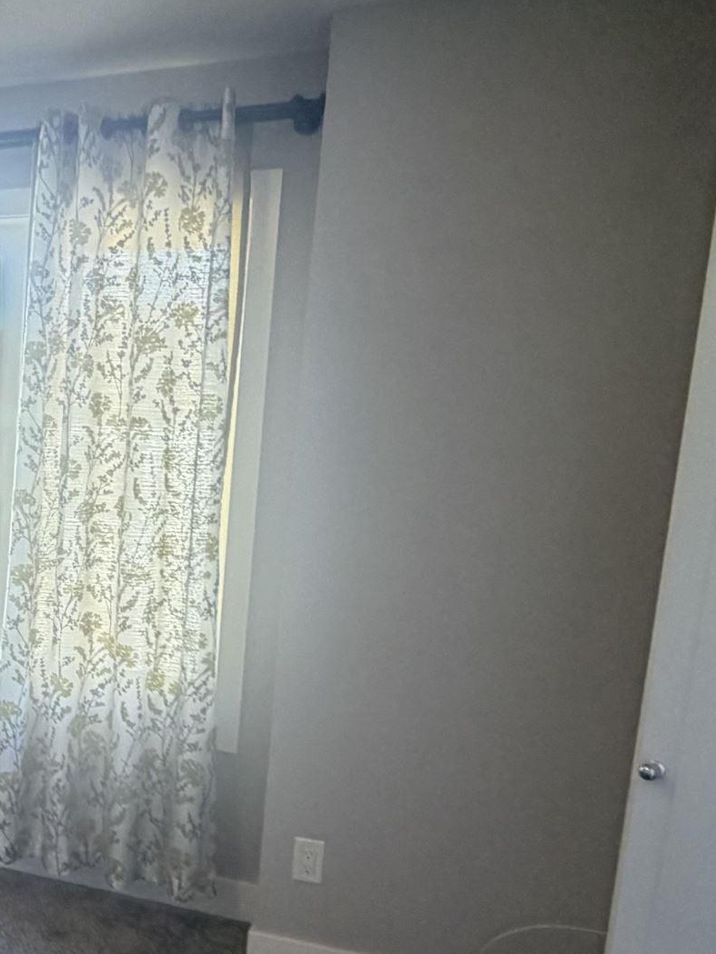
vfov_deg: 45.2
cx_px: -81
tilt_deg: -9.4
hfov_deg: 31.1
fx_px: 1130
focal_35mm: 41
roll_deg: +0.0
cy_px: 621
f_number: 2.2
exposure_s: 1/120
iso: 320
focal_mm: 2.22
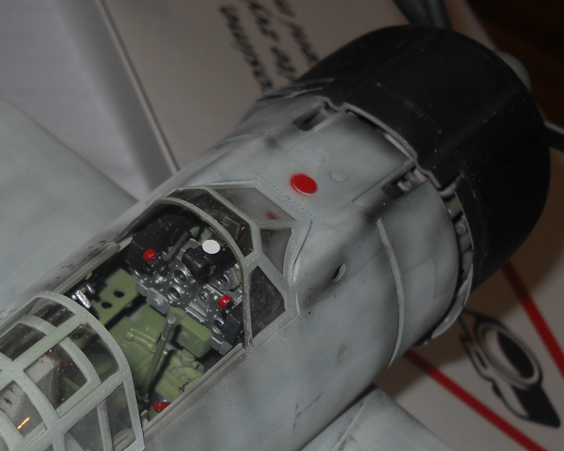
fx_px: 1869
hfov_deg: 17.1
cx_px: 136
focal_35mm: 112
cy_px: 352
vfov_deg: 13.7
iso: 64
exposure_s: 1/60
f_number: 7.1
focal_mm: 10.84
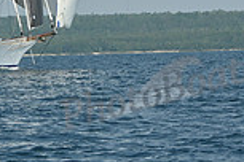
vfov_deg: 3.6
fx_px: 2569
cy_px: -133
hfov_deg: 5.4
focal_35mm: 379
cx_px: -21
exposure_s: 1/1000
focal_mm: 100
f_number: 11
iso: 320
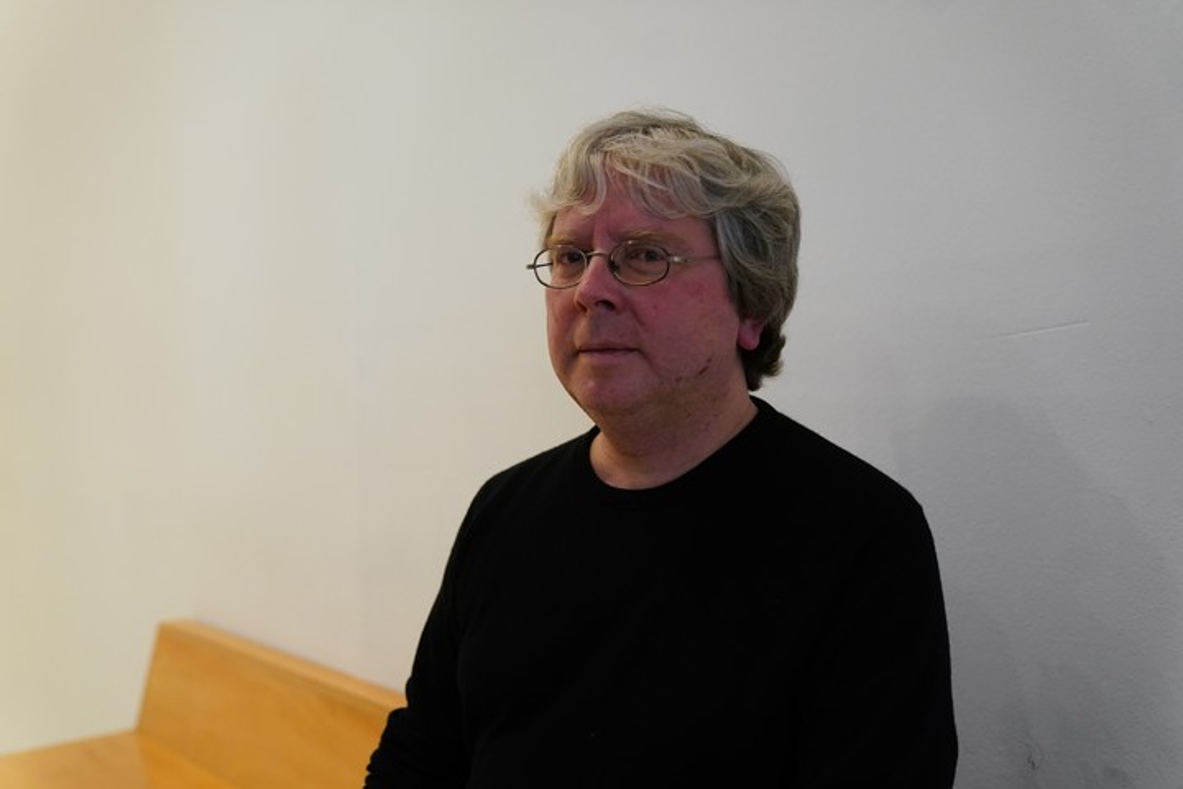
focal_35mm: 36
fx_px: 1183
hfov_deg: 53.1
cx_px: 592
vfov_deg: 36.9
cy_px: 394
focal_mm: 36
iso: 4000
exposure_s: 1/100
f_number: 2.8
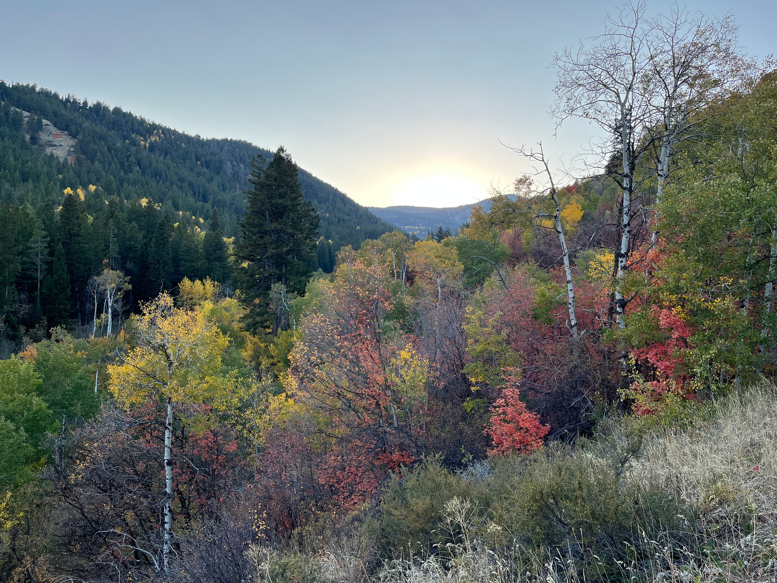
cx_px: 388
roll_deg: -2.4
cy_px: 292
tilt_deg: +0.5
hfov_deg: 67.3
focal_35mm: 26
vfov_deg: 53.1
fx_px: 584
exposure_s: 1/688
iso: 50
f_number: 1.6
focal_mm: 5.1
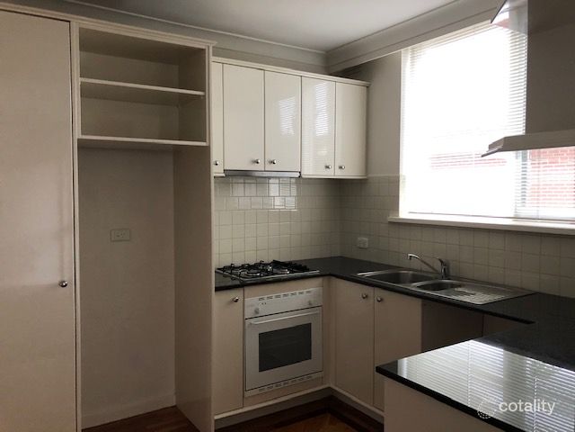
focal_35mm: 28
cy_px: 216
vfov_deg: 49.7
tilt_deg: -0.6
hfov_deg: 63.4
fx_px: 465
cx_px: 288
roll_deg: -0.3
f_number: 1.8
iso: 64
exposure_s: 1/15
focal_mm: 3.99
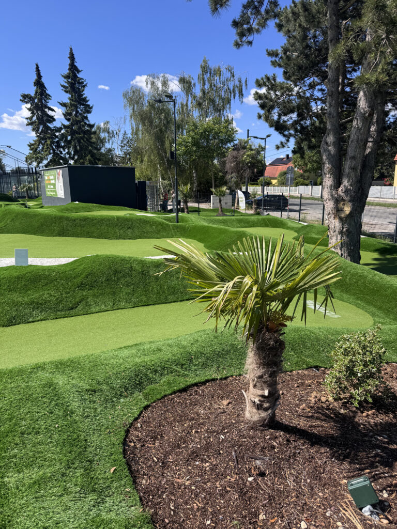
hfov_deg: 56.8
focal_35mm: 24
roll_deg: -0.2
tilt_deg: -12.3
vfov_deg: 71.6
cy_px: 264
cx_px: 198
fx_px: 367
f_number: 1.78
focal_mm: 6.76
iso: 80
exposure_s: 1/2959
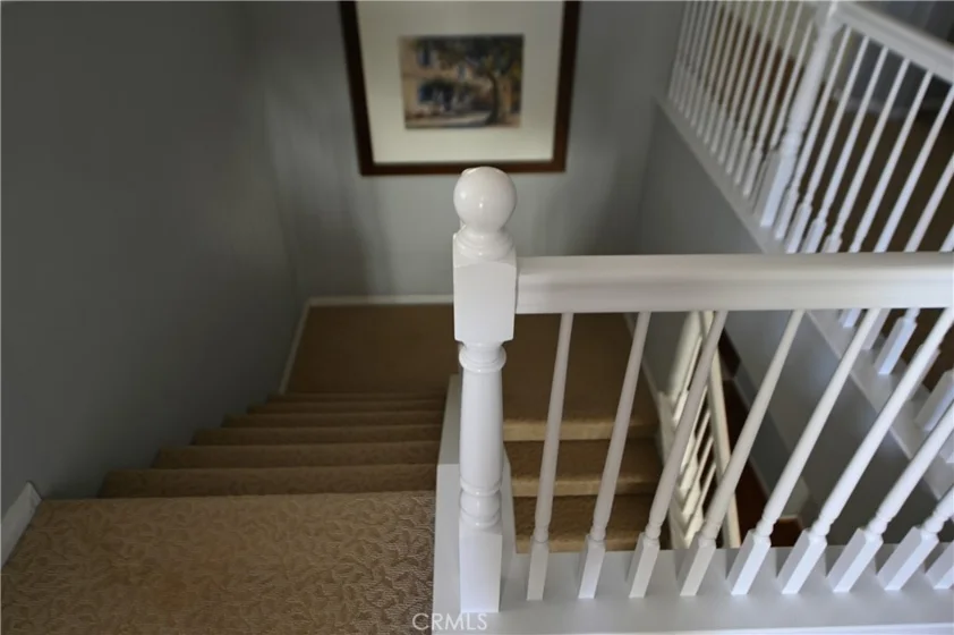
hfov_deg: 73.8
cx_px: 477
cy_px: 318
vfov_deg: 53.1
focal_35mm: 24
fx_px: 635
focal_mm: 24
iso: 200
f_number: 2.8
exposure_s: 1/13
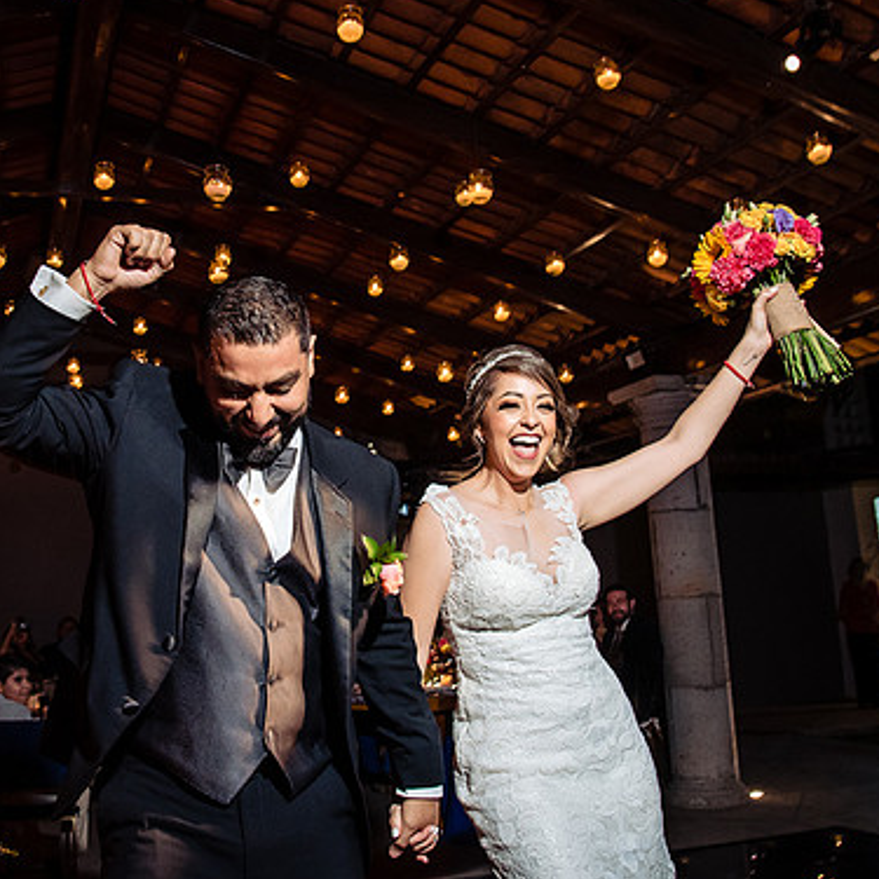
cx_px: 298
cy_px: 386
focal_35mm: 37
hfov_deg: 44.3
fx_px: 1063
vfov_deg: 44.8
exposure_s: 1/40
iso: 2000
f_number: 7.1
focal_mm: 24
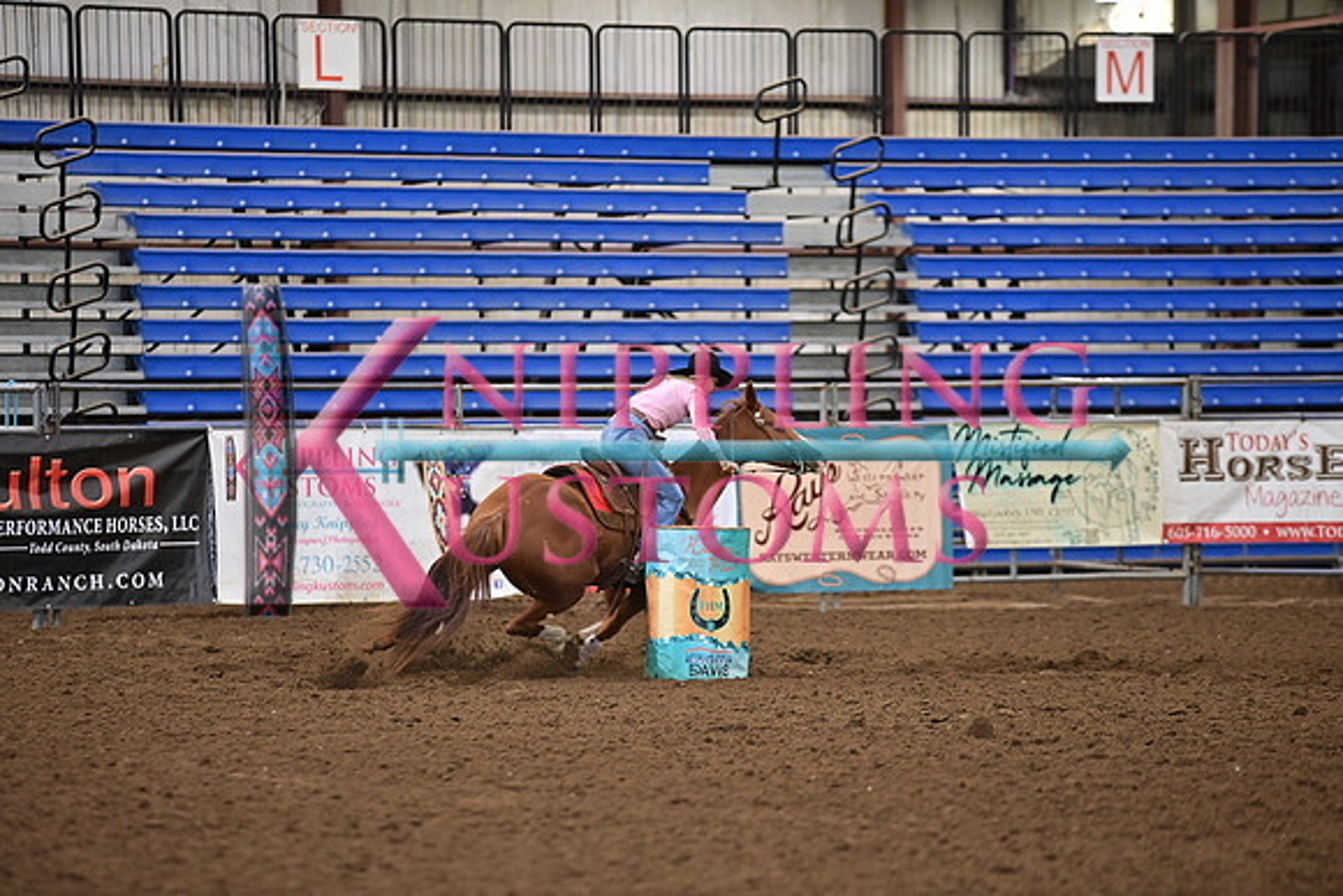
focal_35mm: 200
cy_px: 448
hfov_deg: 10.3
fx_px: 7463
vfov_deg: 6.9
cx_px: 672
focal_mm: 200
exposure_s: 1/250
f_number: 3.2
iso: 1600
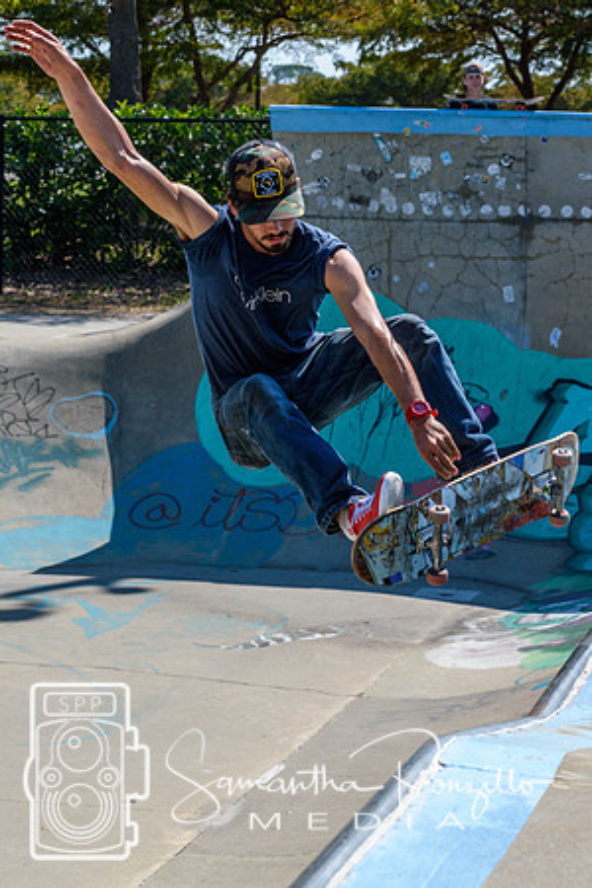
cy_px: 444
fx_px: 2590
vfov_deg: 19.5
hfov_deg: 13.0
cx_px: 296
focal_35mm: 105
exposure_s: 1/1000
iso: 200
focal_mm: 70
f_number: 8
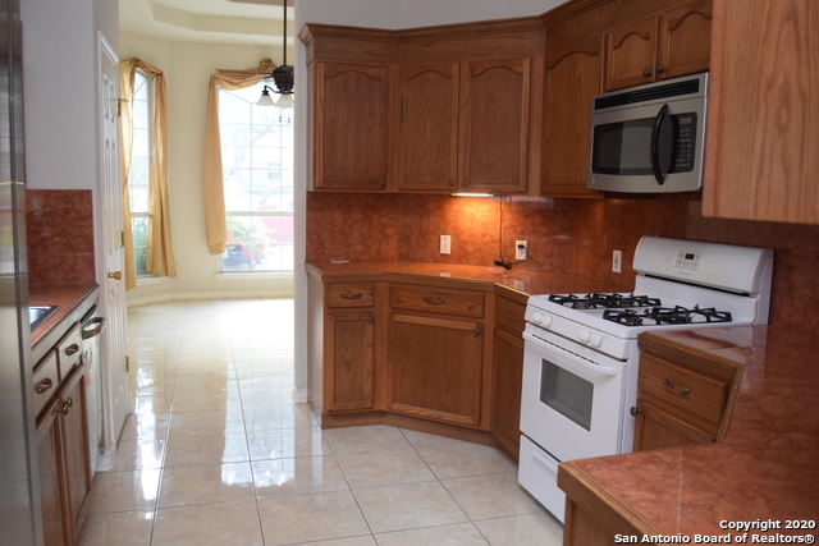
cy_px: 273
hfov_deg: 61.9
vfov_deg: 43.6
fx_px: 683
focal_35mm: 30
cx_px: 410
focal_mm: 20
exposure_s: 1/60
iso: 2200
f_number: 3.8
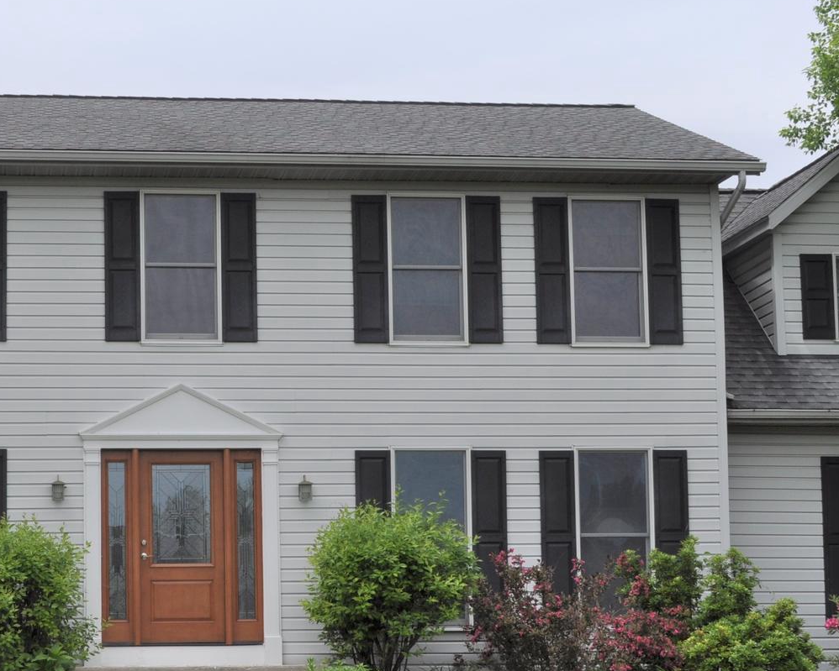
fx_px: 1863
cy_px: 478
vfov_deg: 20.3
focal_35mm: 75
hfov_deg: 25.1
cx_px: 197
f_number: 10
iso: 200
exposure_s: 1/400
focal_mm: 26
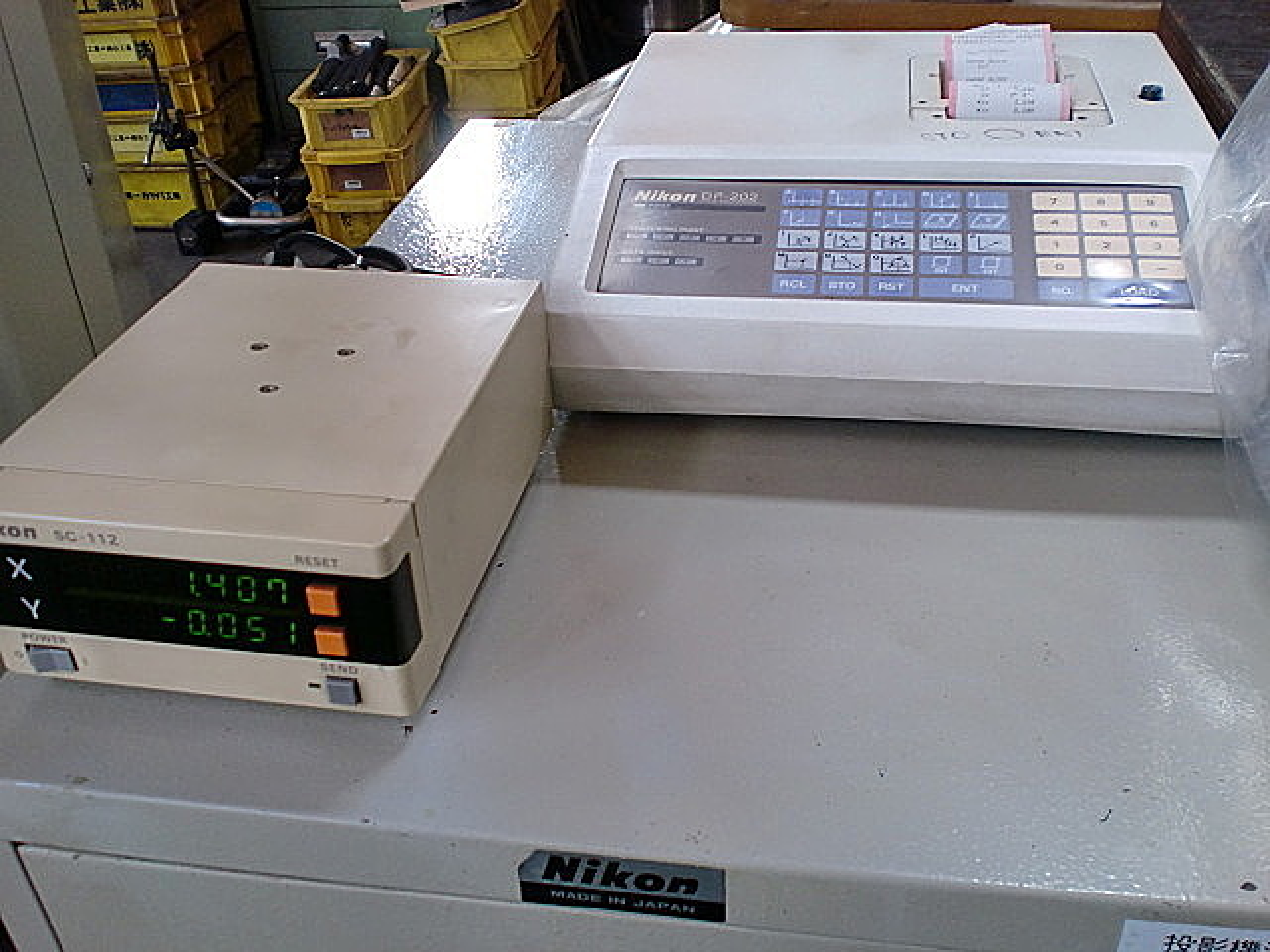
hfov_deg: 52.6
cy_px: 476
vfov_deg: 40.7
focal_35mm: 35
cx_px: 635
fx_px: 1284
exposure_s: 1/60
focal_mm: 6.3
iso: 160
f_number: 3.1
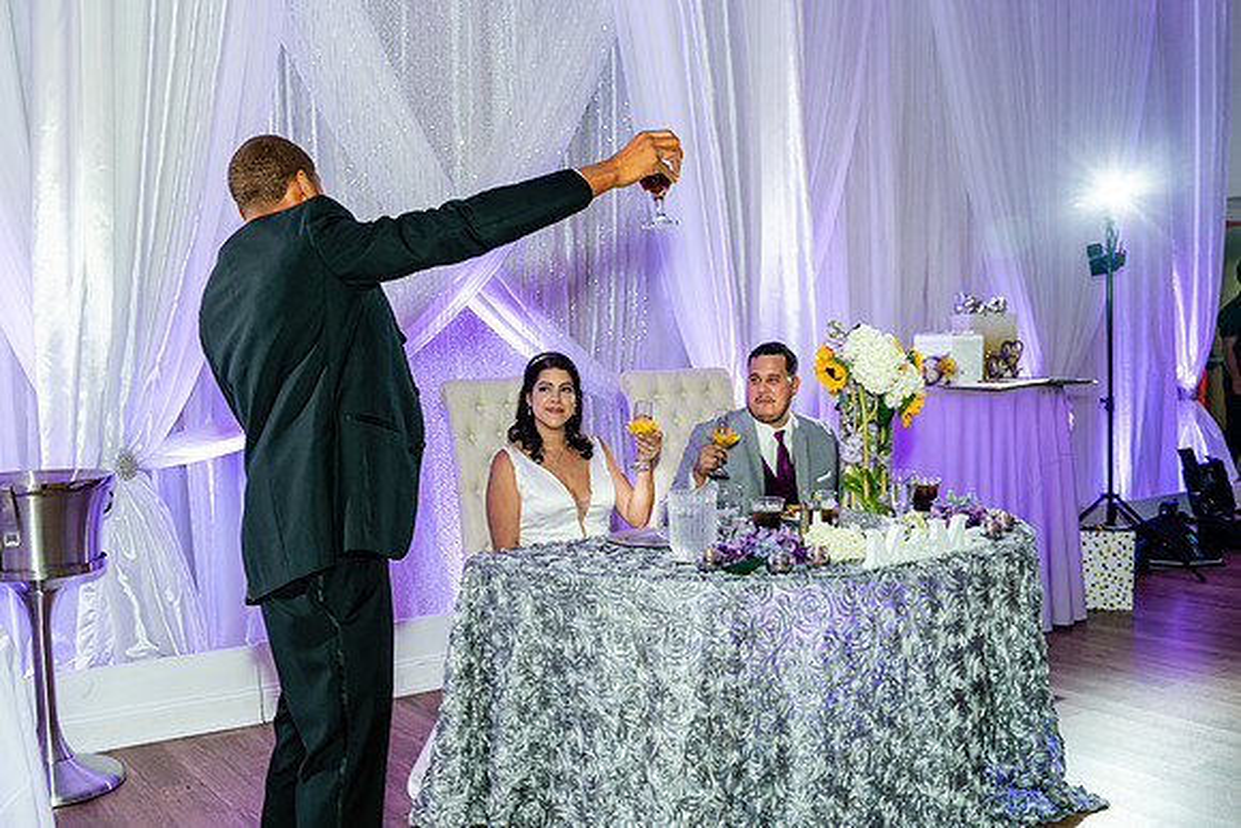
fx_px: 1252
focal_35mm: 36
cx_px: 490
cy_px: 449
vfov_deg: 36.6
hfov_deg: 52.3
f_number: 3.2
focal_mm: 30
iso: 400
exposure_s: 1/125
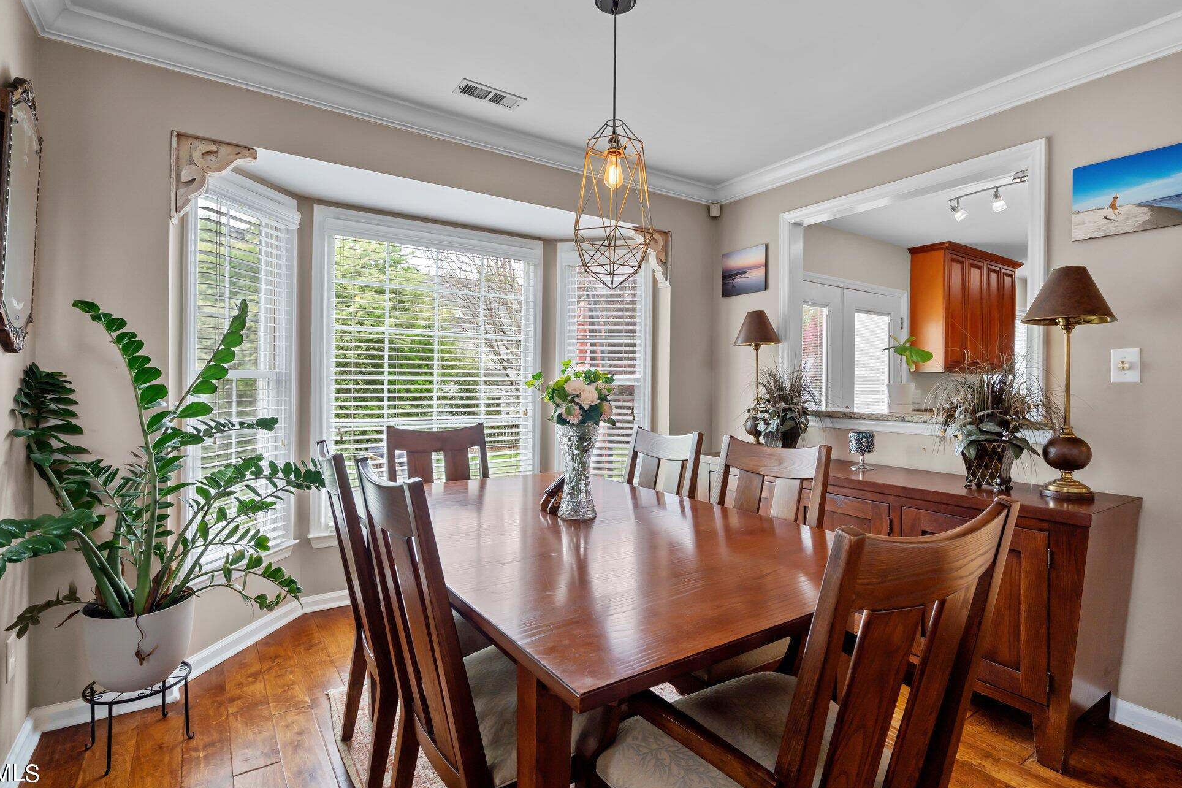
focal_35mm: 17
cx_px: 603
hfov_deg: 93.3
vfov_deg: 70.4
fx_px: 558
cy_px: 393
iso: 400
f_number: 8
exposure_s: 1/6
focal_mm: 16
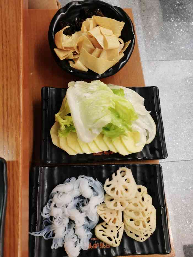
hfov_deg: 51.4
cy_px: 128
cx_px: 96
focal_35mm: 27
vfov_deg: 65.3
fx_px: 201
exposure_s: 1/33.3
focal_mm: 5.58
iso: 250
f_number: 1.8
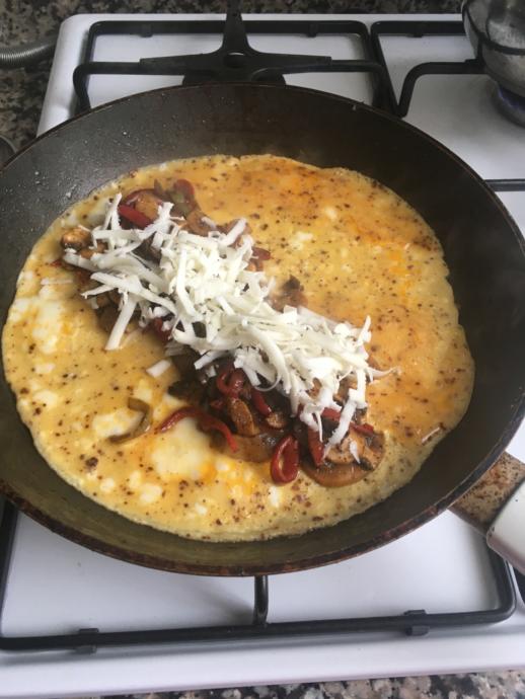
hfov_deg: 48.3
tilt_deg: -57.3
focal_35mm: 29
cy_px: 350
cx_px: 262
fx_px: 586
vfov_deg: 61.6
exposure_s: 1/33
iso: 100
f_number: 2.2
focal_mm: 4.15
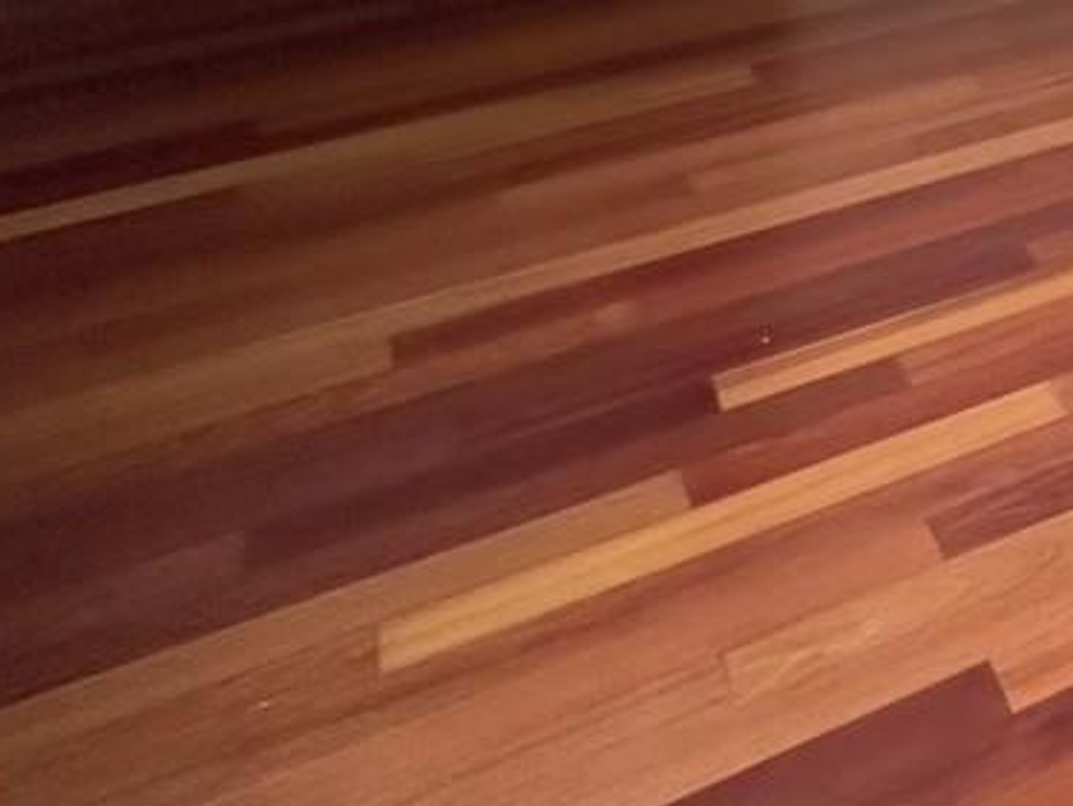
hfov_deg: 17.9
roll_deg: -1.6
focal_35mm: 60
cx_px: 2270
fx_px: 1860
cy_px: -737
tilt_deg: -0.9
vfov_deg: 18.1
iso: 125
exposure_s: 1/99
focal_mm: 2.22
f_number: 2.2
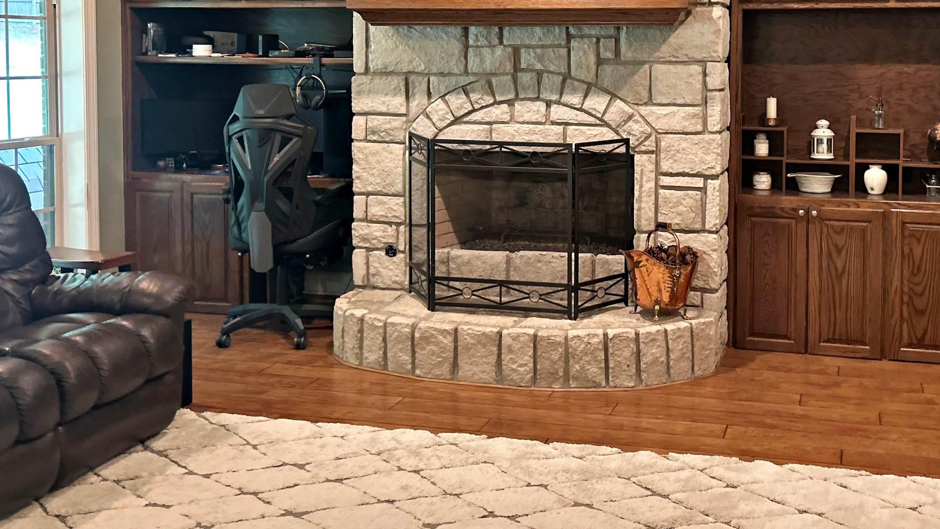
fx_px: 1047
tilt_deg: -2.4
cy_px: 99
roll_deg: -0.1
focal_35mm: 42
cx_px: 601
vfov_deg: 27.7
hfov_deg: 47.8
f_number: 1.5
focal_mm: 5.7
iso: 320
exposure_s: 1/60
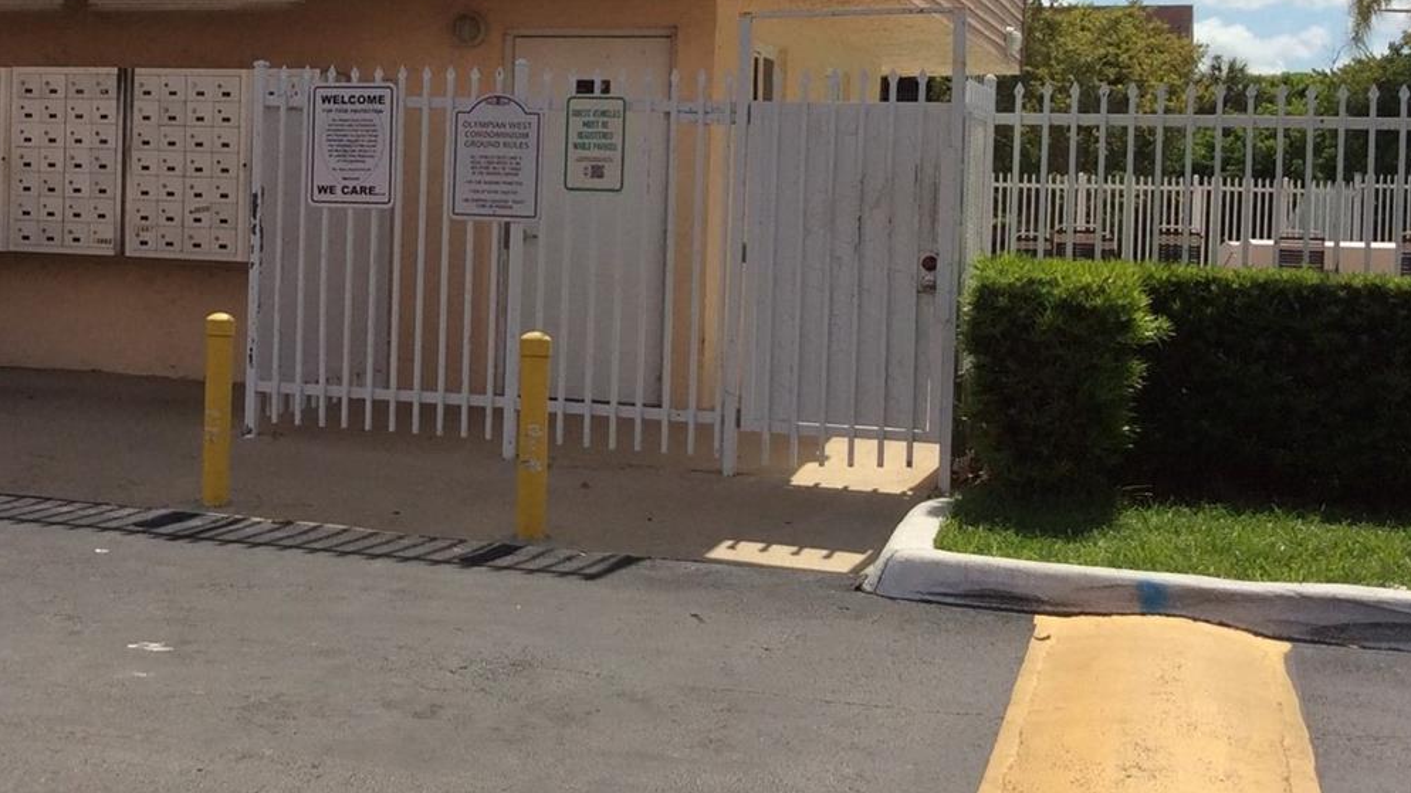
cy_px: 257
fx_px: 2095
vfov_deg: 21.4
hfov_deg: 36.6
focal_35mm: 56
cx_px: 419
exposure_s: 1/2604
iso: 32
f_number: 2.4
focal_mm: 3.3
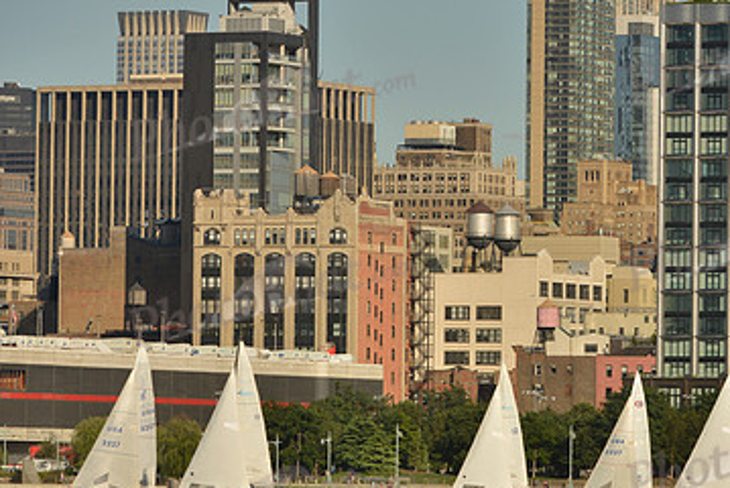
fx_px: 6555
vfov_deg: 4.3
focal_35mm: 323
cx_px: 523
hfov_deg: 6.4
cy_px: 373
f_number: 8
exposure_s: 1/1000
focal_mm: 200
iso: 200
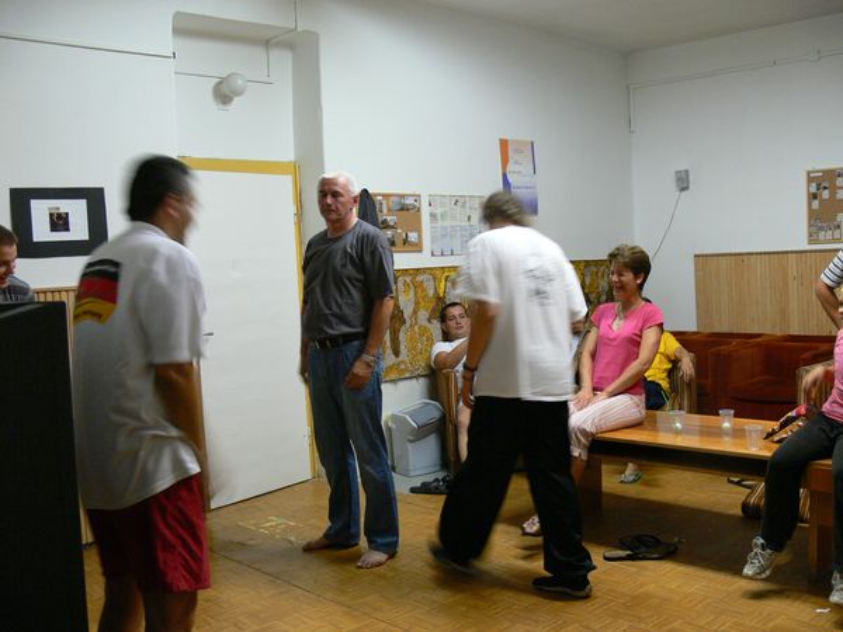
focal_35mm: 35
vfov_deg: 40.7
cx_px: 422
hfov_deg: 52.6
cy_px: 316
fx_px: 852
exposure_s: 1/20
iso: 200
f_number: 2.8
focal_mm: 7.4
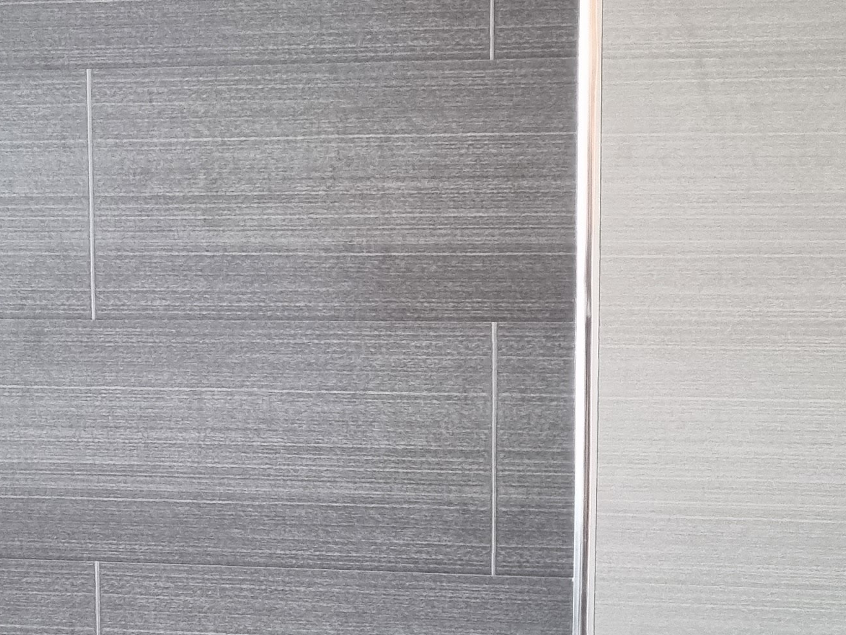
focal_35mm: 80
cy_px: 354
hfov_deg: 24.1
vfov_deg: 18.4
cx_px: 200
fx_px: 1956
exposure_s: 1/50
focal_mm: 5.4
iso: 640
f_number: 1.8
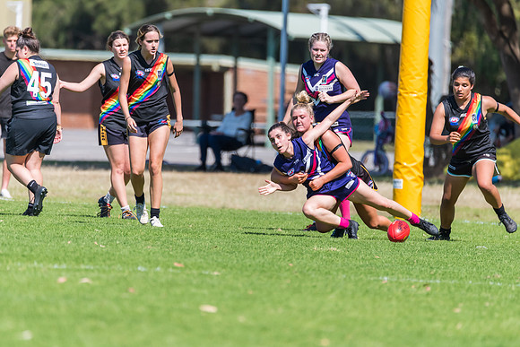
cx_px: 251
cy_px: 174
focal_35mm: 636
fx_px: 9193
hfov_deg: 3.2
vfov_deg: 2.2
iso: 800
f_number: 6.3
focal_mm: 600
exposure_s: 1/2000
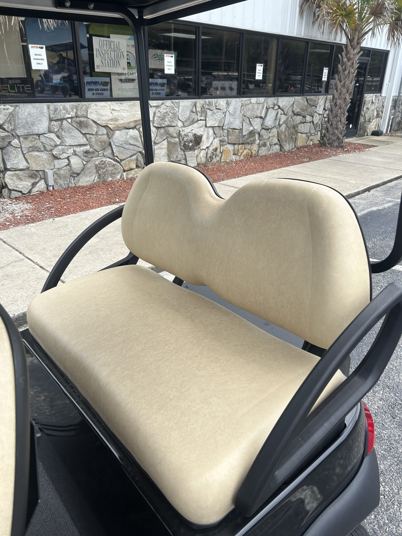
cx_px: 201
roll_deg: -0.9
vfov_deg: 67.3
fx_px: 403
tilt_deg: -24.6
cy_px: 268
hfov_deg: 53.1
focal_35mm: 26
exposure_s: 1/1808
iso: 50
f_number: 1.5
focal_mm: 5.7
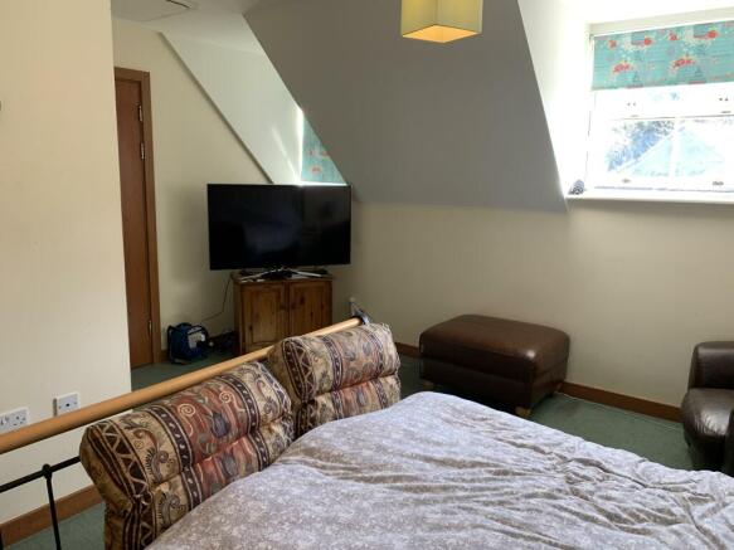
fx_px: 551
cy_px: 275
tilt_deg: -8.0
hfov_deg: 67.3
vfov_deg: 53.0
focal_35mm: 26
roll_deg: -0.7
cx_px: 367
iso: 80
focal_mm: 4.25
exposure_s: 1/50
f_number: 1.8
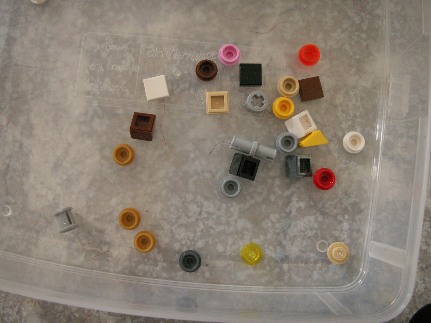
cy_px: 162
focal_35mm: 37
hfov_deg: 50.1
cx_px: 216
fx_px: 461
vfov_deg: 38.7
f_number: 3.5
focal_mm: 7.7
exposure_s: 1/4
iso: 160
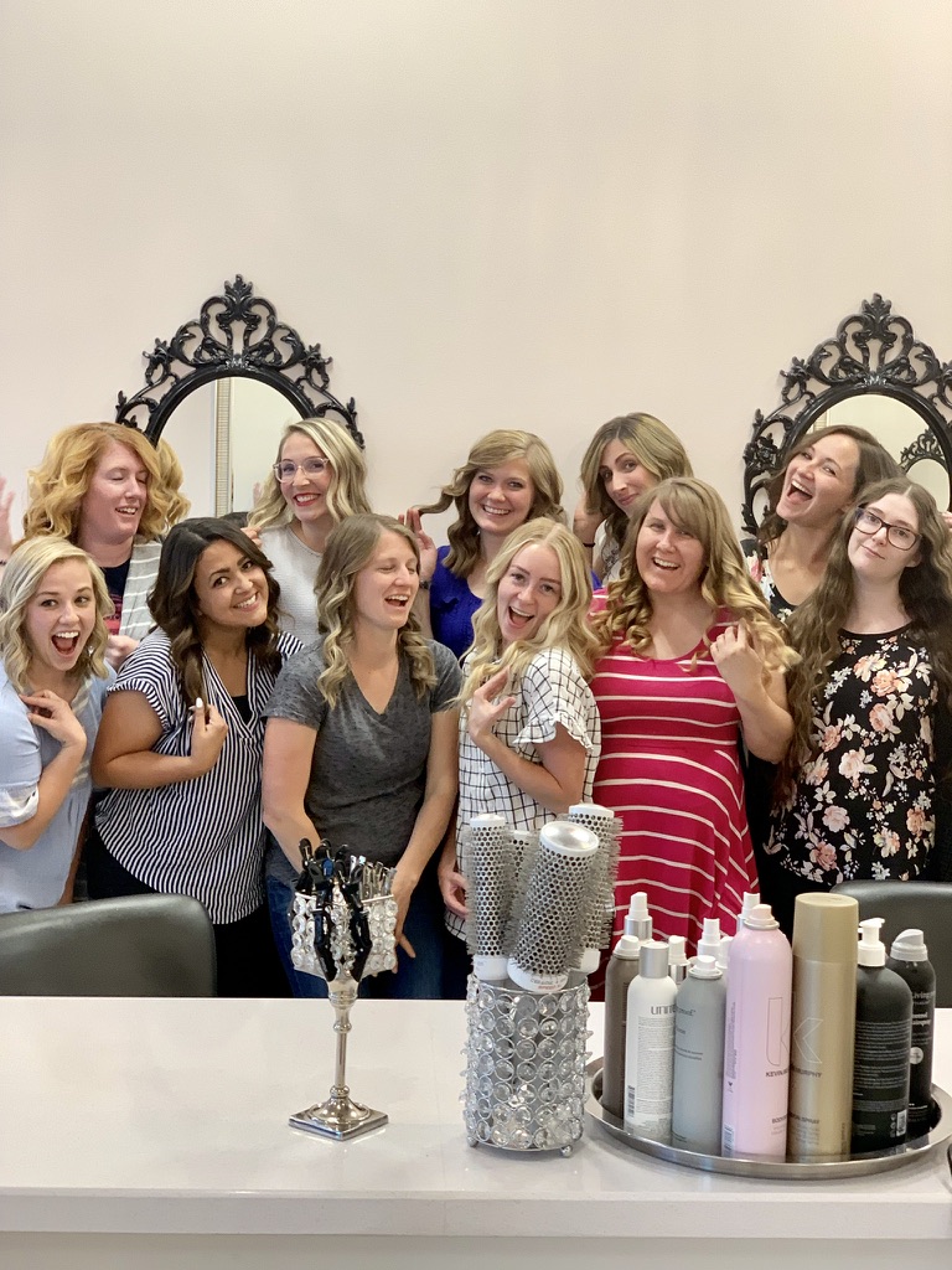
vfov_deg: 36.8
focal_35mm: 52
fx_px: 1907
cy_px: 635
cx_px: 476
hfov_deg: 28.0
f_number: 2.4
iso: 160
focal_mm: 6
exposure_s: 1/60
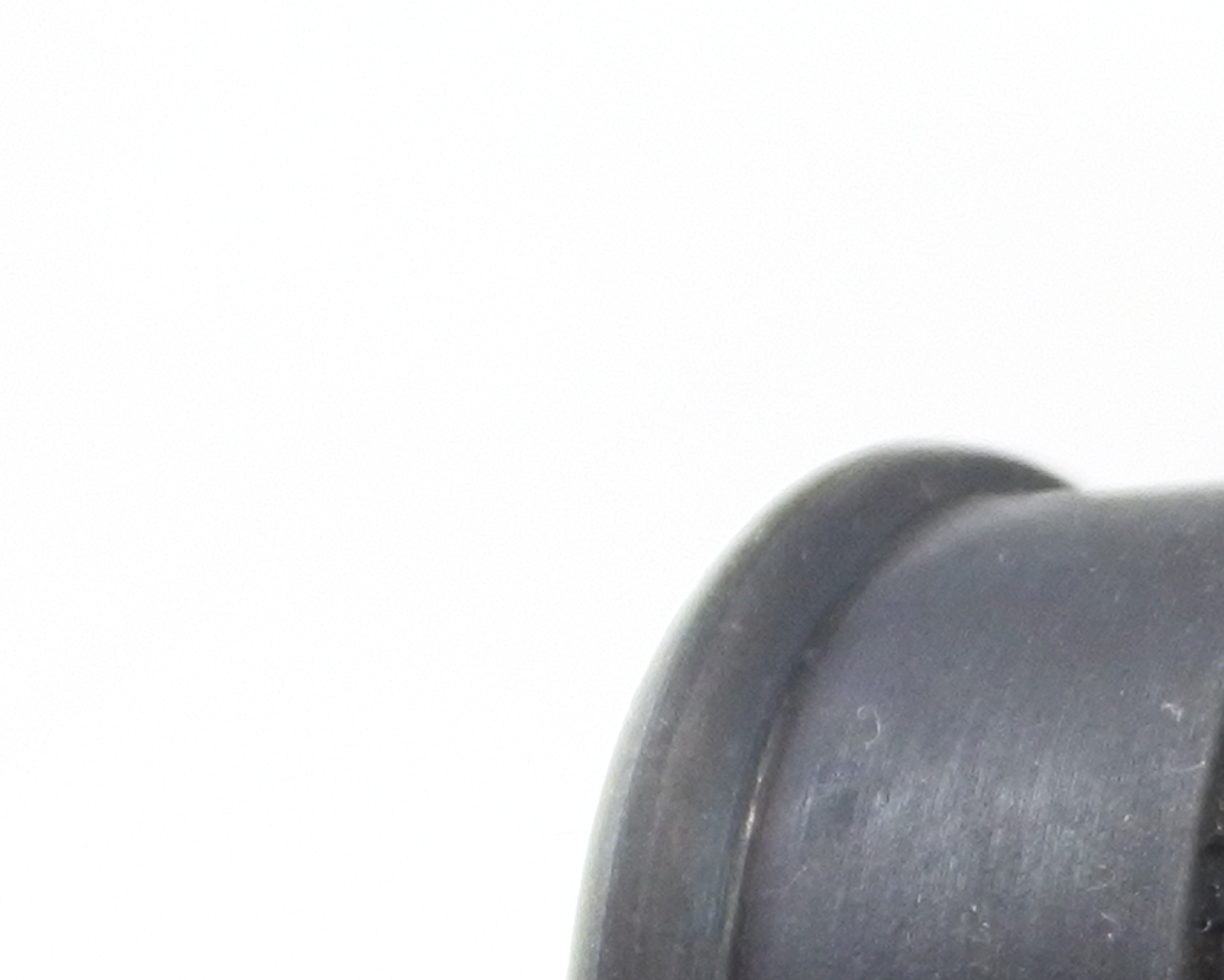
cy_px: 879
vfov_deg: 7.3
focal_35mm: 210
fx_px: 7608
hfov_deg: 8.0
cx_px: 3597
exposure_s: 1/125
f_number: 4
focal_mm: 12.8
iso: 720
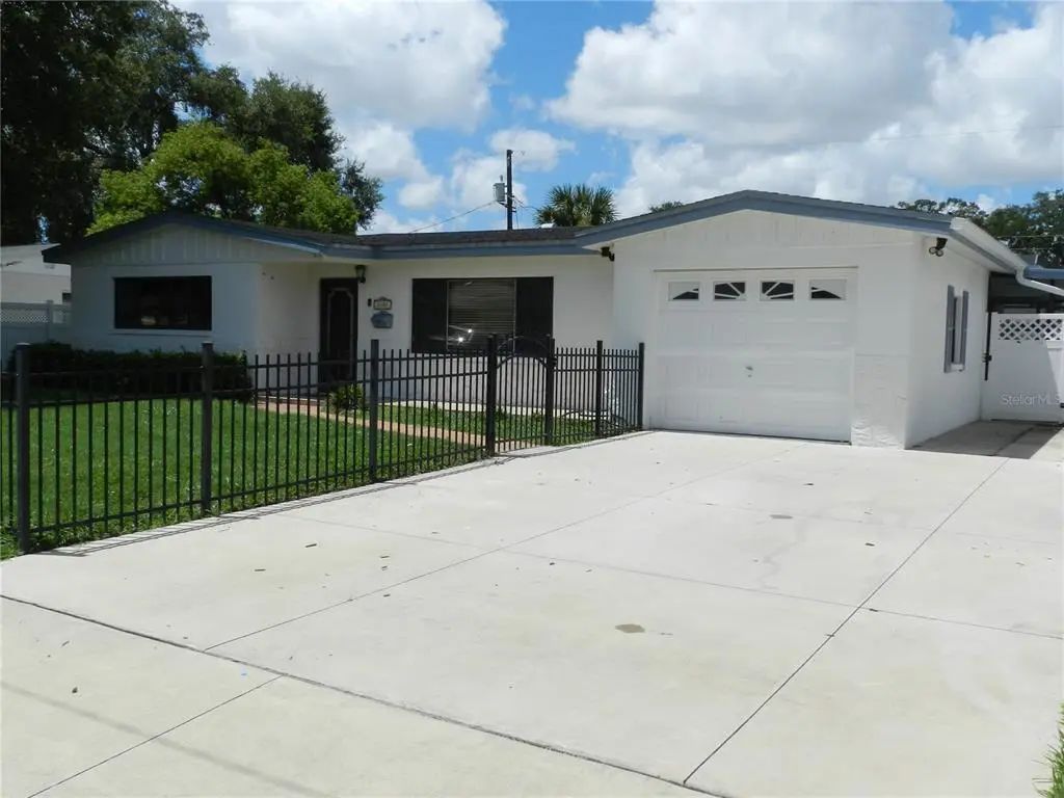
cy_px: 399
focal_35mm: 32
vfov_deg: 44.2
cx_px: 532
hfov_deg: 56.8
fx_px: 984
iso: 160
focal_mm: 5.6
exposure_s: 1/800
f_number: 5.6
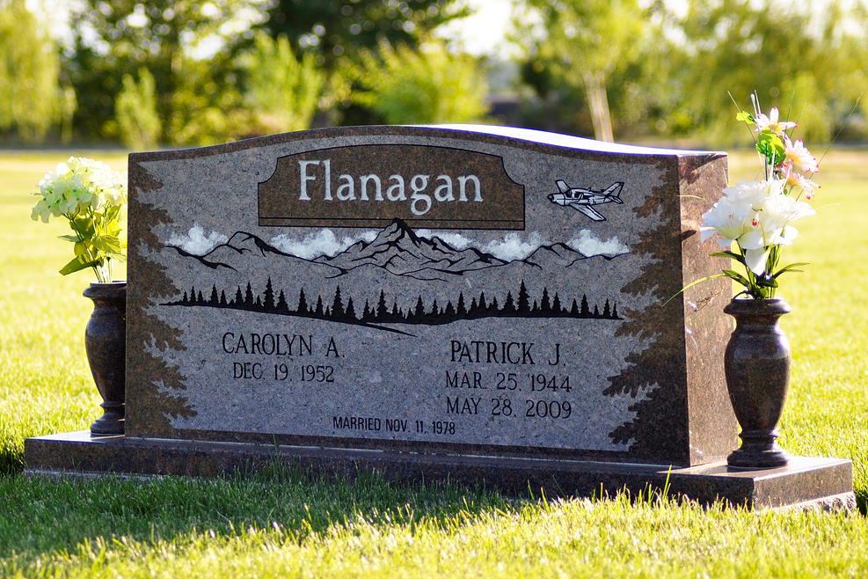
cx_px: 437
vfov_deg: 10.7
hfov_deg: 15.9
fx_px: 3098
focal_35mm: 129
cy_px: 290
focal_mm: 85
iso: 200
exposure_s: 1/500
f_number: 4
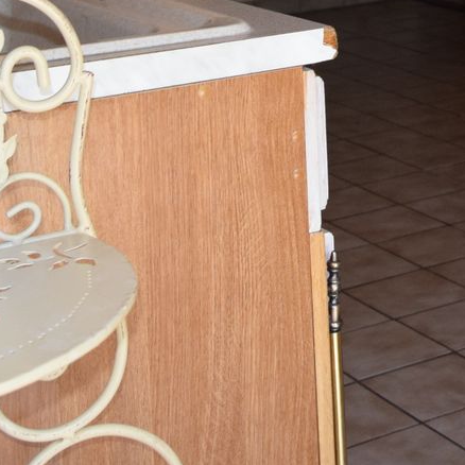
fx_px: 1504
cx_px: 497
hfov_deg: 17.1
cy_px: -235
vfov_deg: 16.1
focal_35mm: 99
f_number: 5.6
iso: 800
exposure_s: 1/125
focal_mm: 17
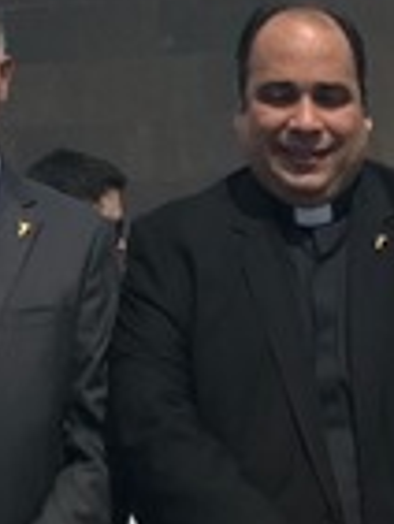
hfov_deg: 11.6
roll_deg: +2.8
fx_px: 1924
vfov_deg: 13.0
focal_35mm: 127
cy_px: -595
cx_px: 78
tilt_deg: +26.1
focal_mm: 3.99
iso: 20
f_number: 1.8
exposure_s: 1/4000
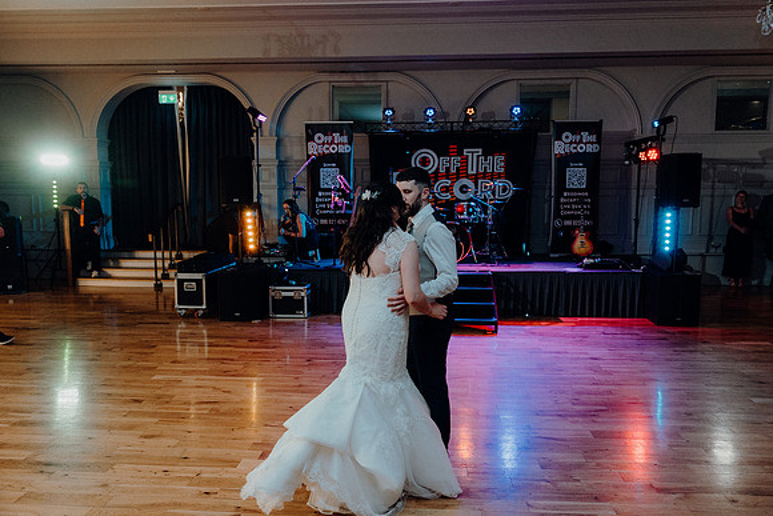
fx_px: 580
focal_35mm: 27
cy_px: 258
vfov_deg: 48.0
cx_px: 386
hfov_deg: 67.4
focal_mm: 27
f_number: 3.5
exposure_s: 1/200
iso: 2500
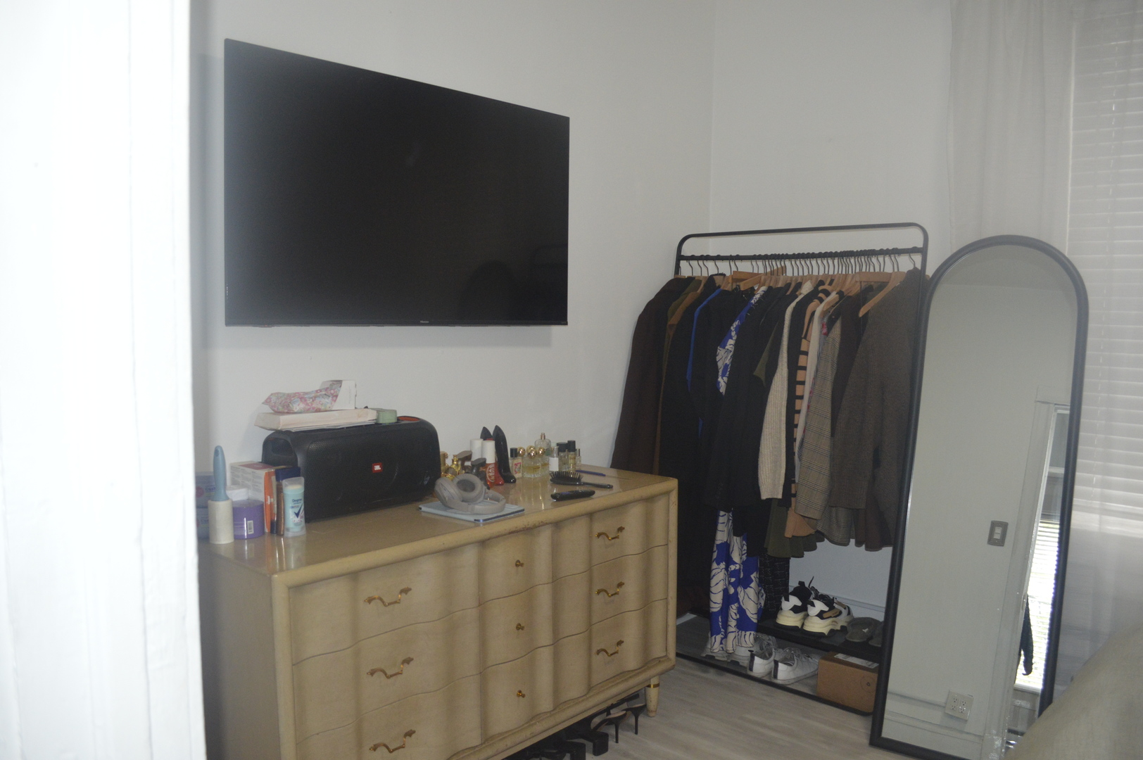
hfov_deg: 67.4
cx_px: 572
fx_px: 857
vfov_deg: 47.9
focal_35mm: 27
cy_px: 380
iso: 1400
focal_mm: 18
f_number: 3.5
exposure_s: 1/60
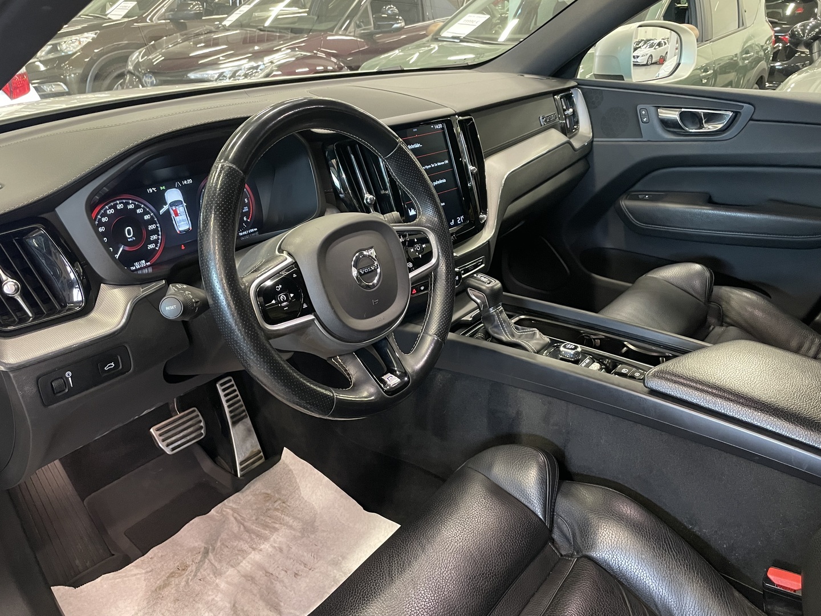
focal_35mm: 26
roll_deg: -0.4
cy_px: 308
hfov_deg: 67.3
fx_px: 617
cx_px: 410
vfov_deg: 53.1
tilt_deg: -27.2
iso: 500
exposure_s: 1/25
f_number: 1.6
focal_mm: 4.2
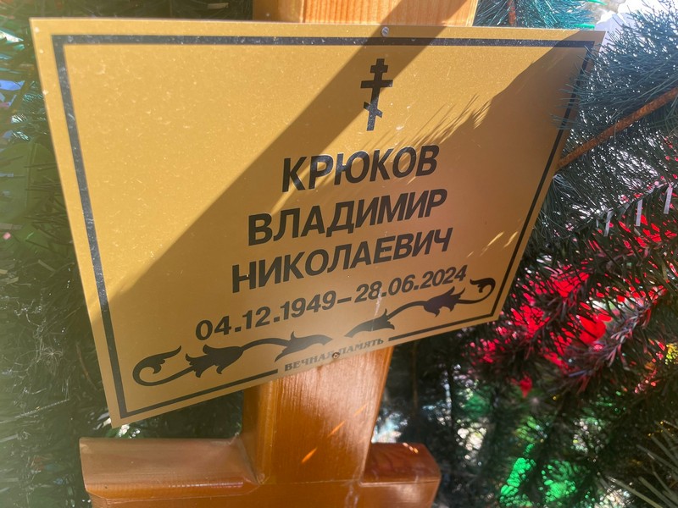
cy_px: 254
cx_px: 339
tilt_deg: -35.6
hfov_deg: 67.3
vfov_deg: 53.1
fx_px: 509
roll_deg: -7.7
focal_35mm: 26
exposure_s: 1/200
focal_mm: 4.2
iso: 32
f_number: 1.6
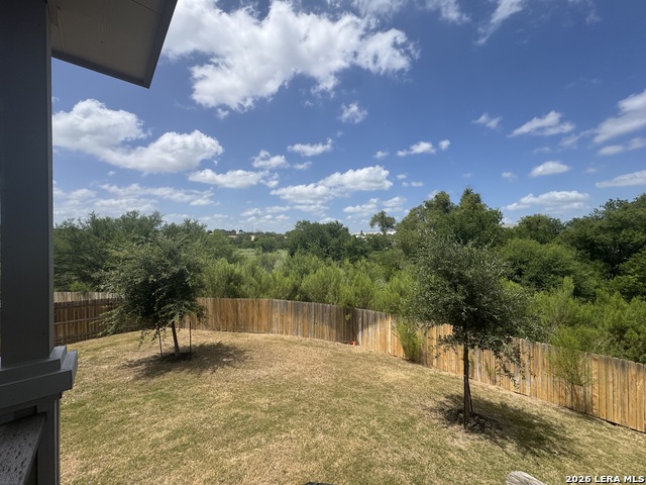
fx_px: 261
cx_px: 323
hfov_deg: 102.1
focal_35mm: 14
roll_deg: +0.8
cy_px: 242
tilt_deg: +1.8
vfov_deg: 85.7
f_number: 2.2
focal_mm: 2.22
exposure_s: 1/2674
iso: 50
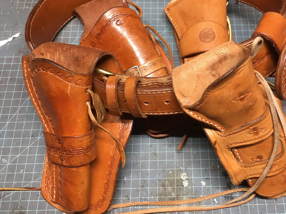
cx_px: 179
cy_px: 84
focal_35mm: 37
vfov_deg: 38.5
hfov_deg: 49.6
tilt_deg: -65.0
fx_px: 306
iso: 80
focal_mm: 4.15
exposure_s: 1/30
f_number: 2.2
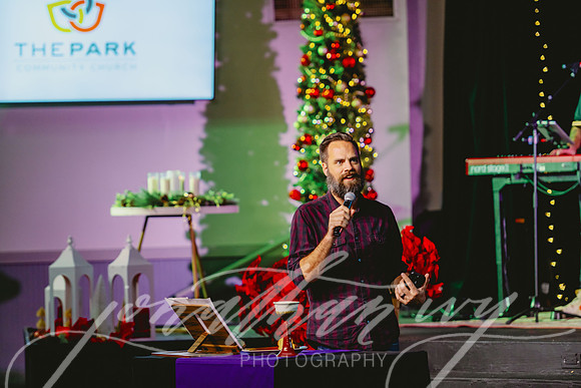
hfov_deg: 12.1
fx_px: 2744
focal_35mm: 170
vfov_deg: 8.1
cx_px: 290
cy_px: 194
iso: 500
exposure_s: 1/160
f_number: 2.8
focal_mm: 170
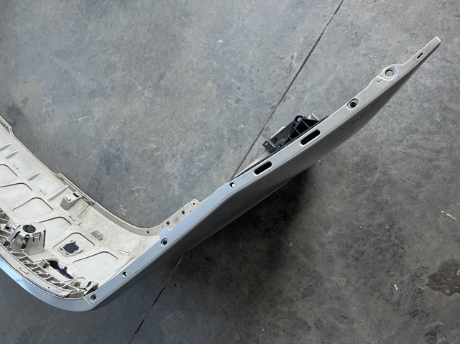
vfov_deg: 53.0
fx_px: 345
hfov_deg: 67.3
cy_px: 172
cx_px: 230
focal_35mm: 26
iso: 125
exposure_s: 1/97
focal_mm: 5.7
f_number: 1.5
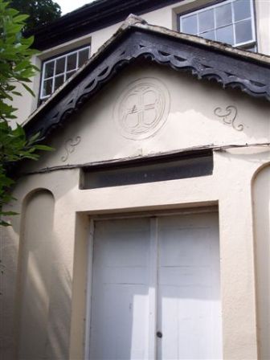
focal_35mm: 38
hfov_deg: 37.7
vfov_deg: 49.0
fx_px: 395
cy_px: 180
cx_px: 135
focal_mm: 8
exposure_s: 1/250
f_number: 4.8
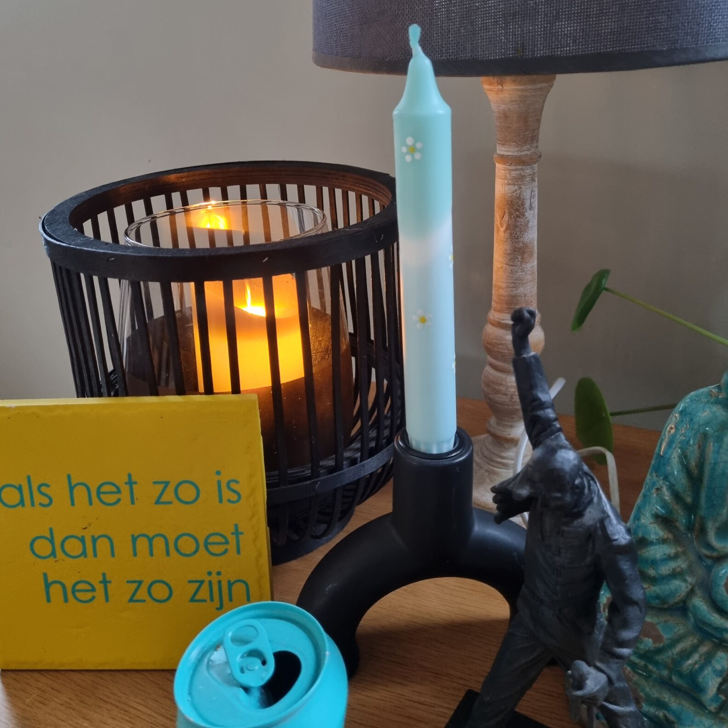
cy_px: 295
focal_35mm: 31
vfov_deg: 52.2
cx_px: 361
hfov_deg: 52.5
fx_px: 738
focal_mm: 5.4
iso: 640
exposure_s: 1/25
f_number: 1.8
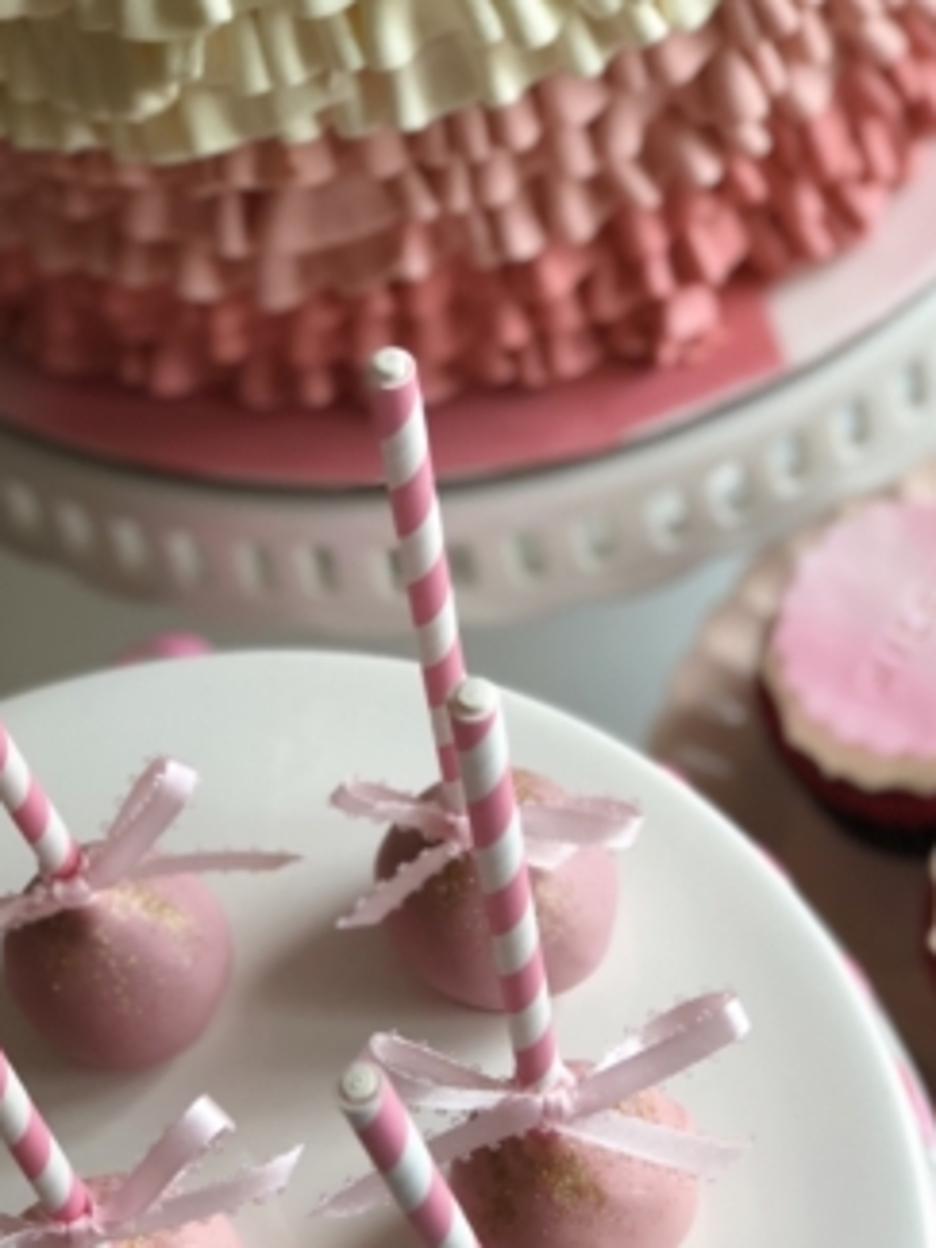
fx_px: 3173
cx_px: 472
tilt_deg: -58.2
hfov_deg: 16.8
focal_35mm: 88
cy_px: 824
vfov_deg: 22.2
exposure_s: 1/60
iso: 64
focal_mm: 6.6
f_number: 2.8
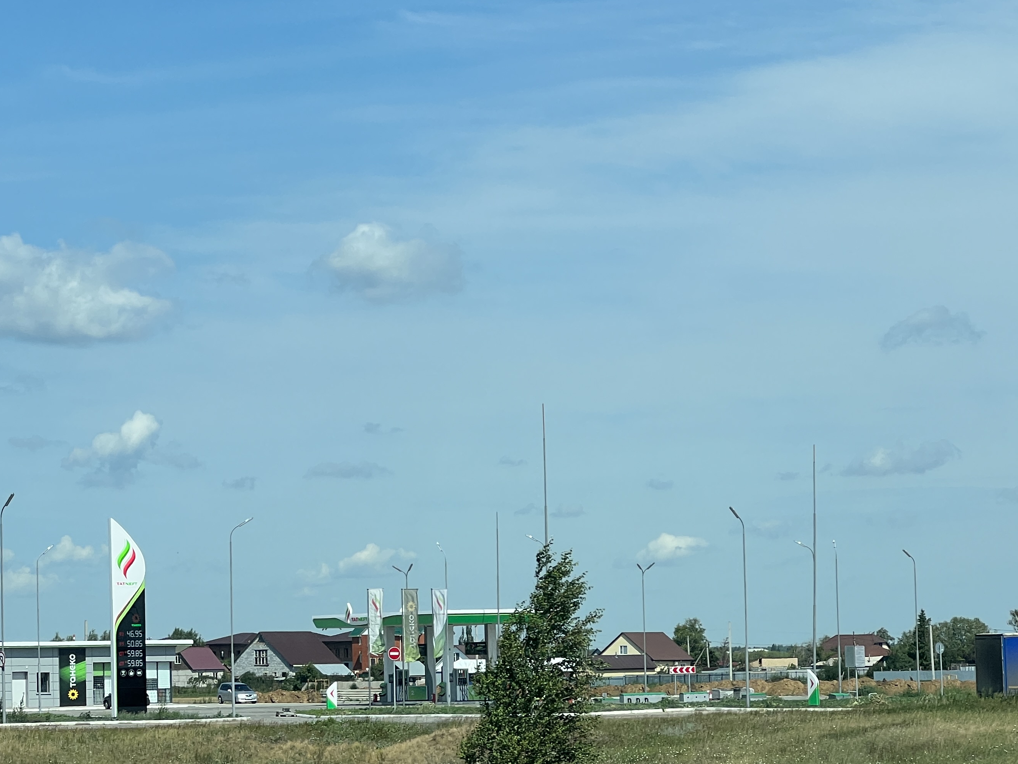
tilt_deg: +5.0
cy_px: 510
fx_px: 3440
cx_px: 487
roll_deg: +2.2
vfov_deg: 12.6
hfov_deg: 16.8
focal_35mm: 117
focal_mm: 9
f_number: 2.8
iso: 32
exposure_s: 1/861
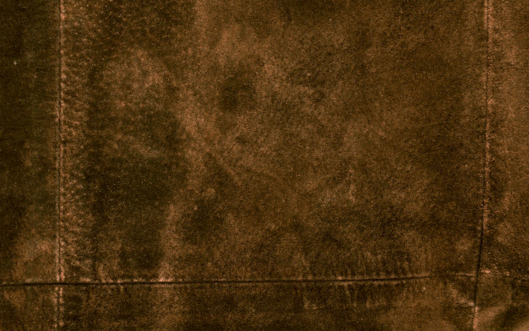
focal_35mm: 107
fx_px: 1542
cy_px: 103
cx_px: 185
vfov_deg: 12.2
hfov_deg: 19.4
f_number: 11
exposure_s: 1/100
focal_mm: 70
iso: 250
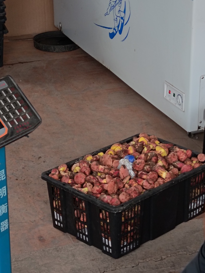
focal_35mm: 107
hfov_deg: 13.8
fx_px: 845
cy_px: 136
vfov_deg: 18.4
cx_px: 102
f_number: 1.75
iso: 434
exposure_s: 1/60
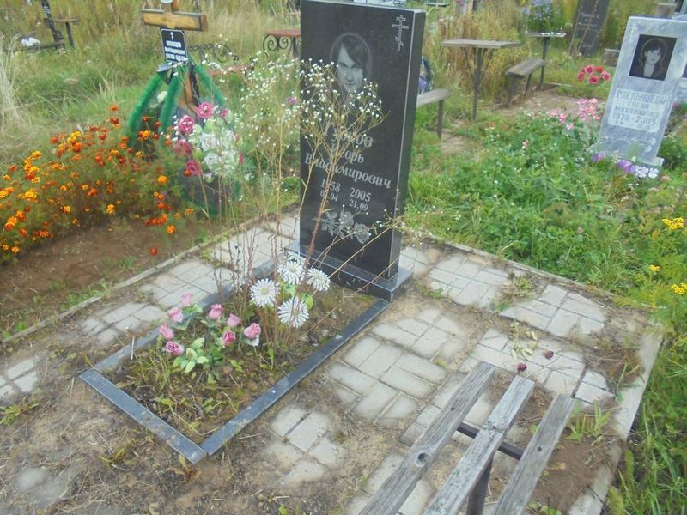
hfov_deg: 67.3
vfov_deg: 53.1
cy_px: 258
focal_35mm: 26
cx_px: 344
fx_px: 516
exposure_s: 1/250
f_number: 3.5
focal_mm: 4.6
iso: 160
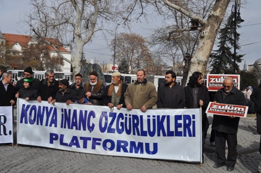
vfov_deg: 36.8
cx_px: 130
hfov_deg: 53.2
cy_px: 86
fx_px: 261
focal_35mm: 36
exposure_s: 1/400
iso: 200
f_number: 10
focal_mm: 24
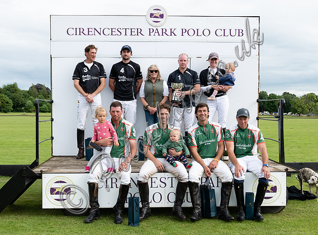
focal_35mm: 51
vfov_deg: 28.3
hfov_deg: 37.7
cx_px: 154
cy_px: 123
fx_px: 466
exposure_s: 1/640
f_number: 5.6
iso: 200
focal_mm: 18.6
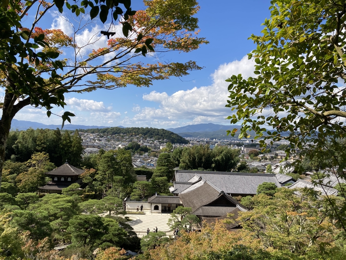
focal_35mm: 28
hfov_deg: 63.4
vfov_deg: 49.7
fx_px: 280
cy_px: 130
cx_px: 173
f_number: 1.8
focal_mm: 3.99
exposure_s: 1/1845
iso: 20
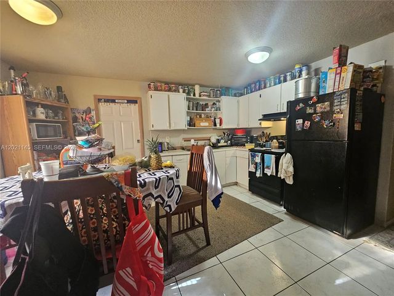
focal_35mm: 13
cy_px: 148
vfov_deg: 89.9
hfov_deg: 106.2
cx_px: 197
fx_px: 148
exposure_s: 1/60
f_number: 2.2
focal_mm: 2.2
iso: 320
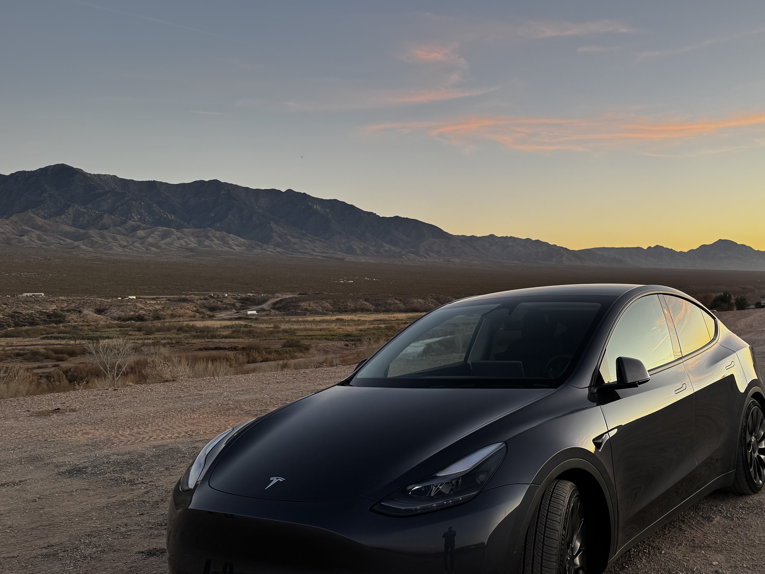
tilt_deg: -2.9
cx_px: 544
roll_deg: +1.5
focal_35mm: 35
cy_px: 314
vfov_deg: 40.7
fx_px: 774
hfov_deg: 51.1
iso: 80
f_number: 1.78
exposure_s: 1/121
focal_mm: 6.76
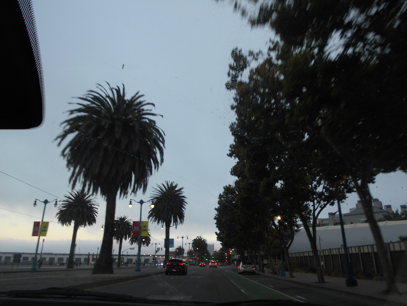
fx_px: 306
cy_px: 153
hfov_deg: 67.3
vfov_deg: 53.1
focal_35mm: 26
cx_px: 204
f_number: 3.2
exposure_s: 1/60
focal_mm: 4.6
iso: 80
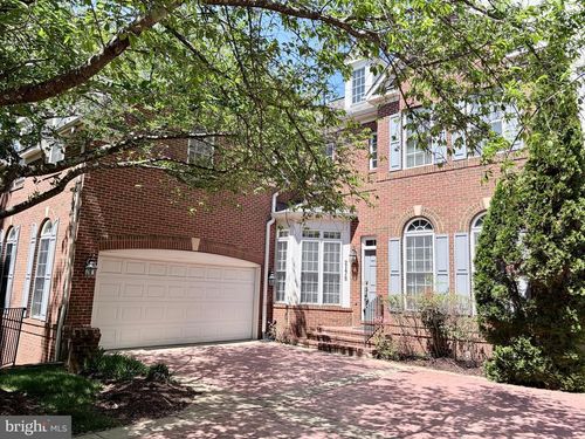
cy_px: 220
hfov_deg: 67.3
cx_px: 292
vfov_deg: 53.1
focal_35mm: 26
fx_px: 439
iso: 50
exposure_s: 1/1420
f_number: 1.6
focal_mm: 5.96
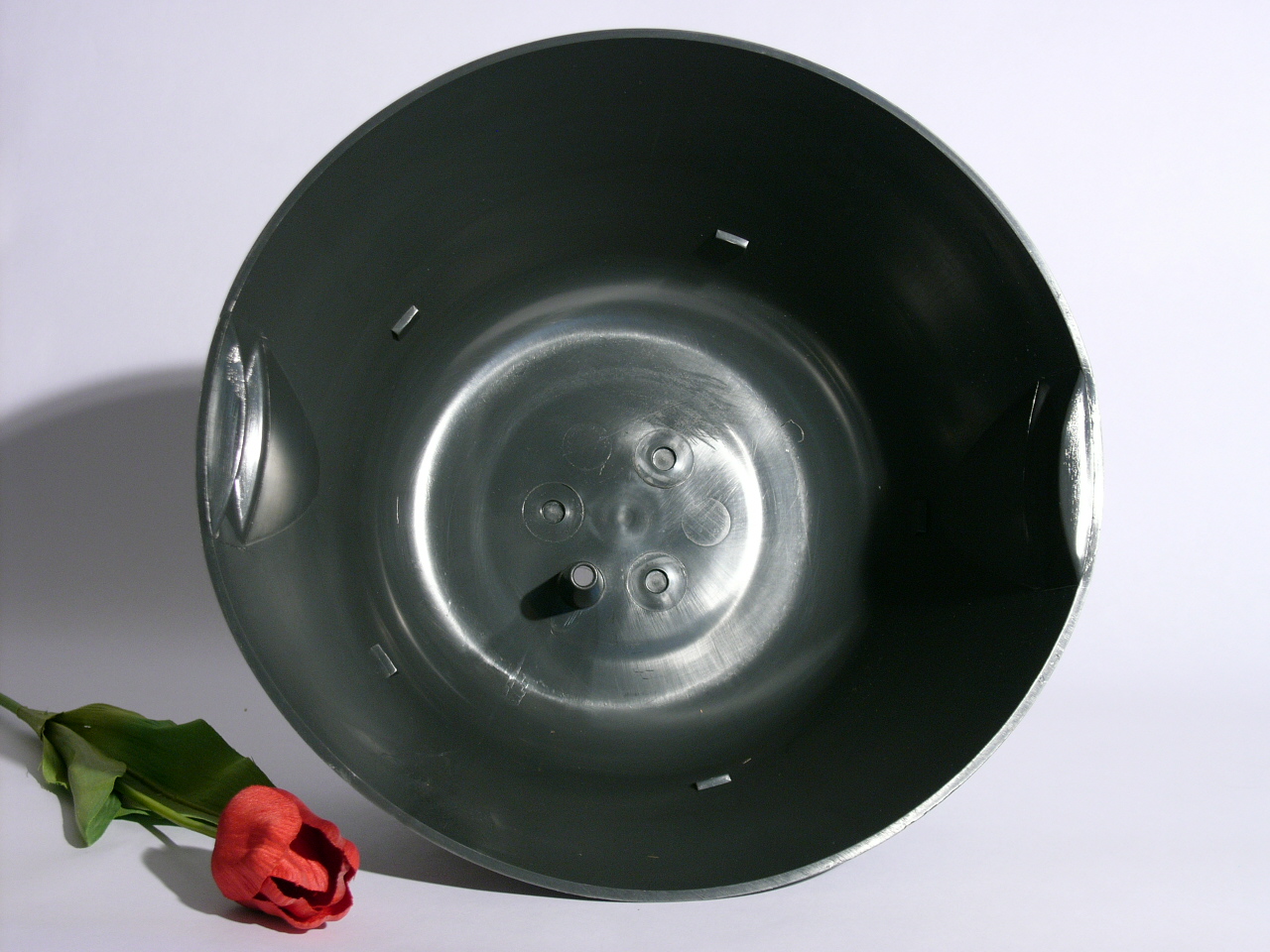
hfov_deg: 29.8
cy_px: 476
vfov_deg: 22.6
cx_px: 635
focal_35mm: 65
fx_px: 2385
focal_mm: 16.3
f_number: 3.2
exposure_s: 1/80
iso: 100
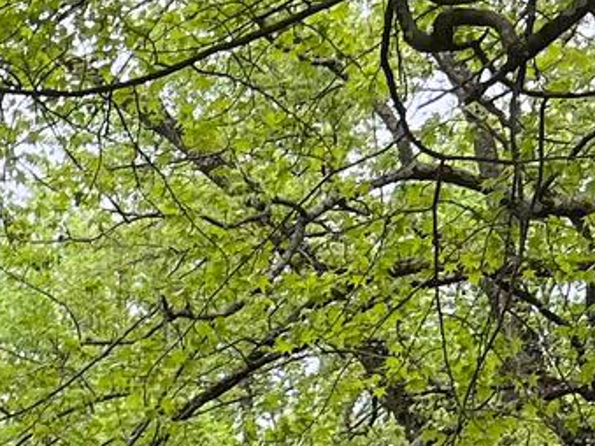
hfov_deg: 11.5
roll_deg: -0.2
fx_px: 2698
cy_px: 1187
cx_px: -553
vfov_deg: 8.4
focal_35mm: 157
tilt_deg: -2.9
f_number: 1.5
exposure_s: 1/275
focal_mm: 5.7
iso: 40
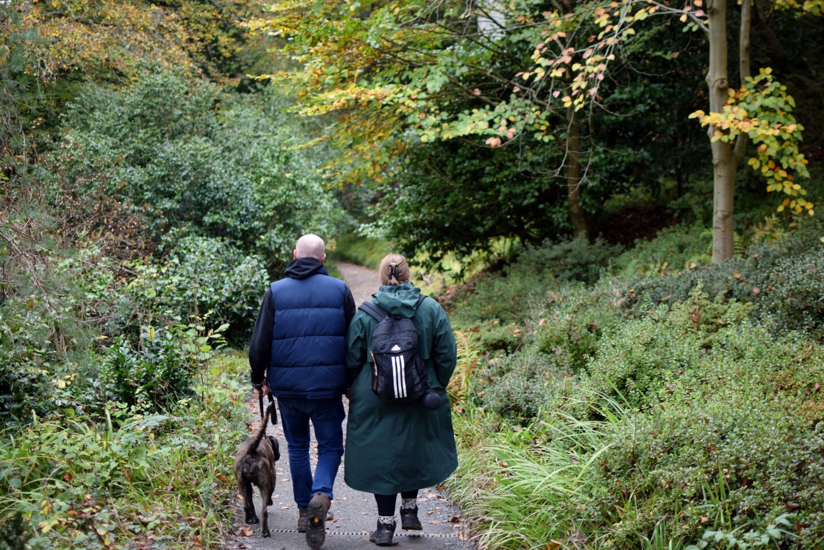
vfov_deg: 25.8
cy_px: 275
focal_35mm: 52
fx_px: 1202
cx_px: 412
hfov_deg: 37.9
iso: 100
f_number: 1.8
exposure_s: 1/100
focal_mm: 35
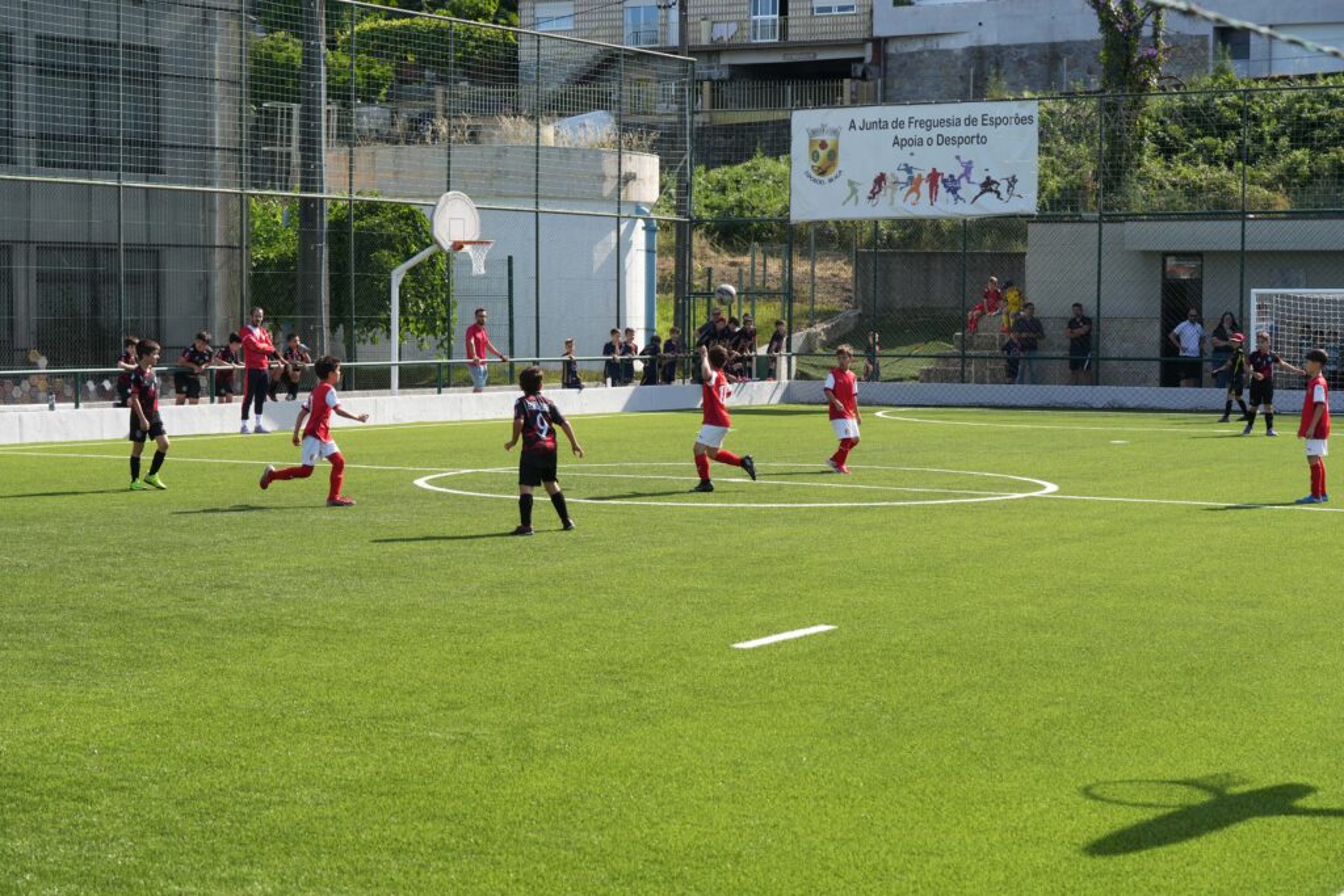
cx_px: 672
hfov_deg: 28.8
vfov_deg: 19.5
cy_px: 448
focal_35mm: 70
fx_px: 2614
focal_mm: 70
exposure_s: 1/1000
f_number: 8
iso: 800
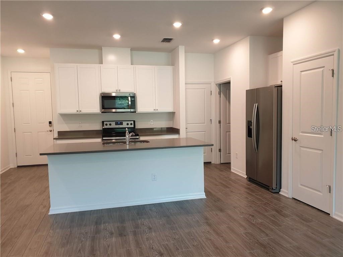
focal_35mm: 26
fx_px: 258
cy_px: 128
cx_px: 172
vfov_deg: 53.1
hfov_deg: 67.3
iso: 160
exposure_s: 1/60
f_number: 2.4
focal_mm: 4.3
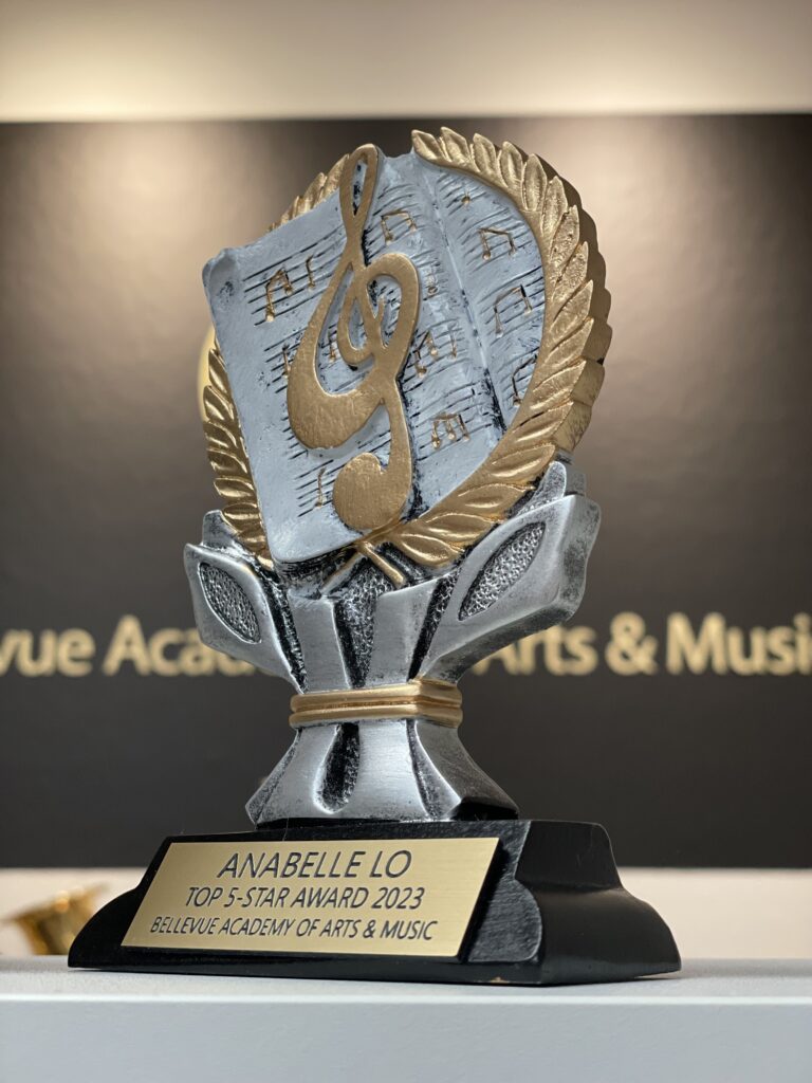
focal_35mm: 52
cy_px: 542
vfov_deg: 36.8
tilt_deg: +11.9
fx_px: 1626
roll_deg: -0.4
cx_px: 406
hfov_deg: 28.0
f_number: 2
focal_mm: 6
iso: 250
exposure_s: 1/120
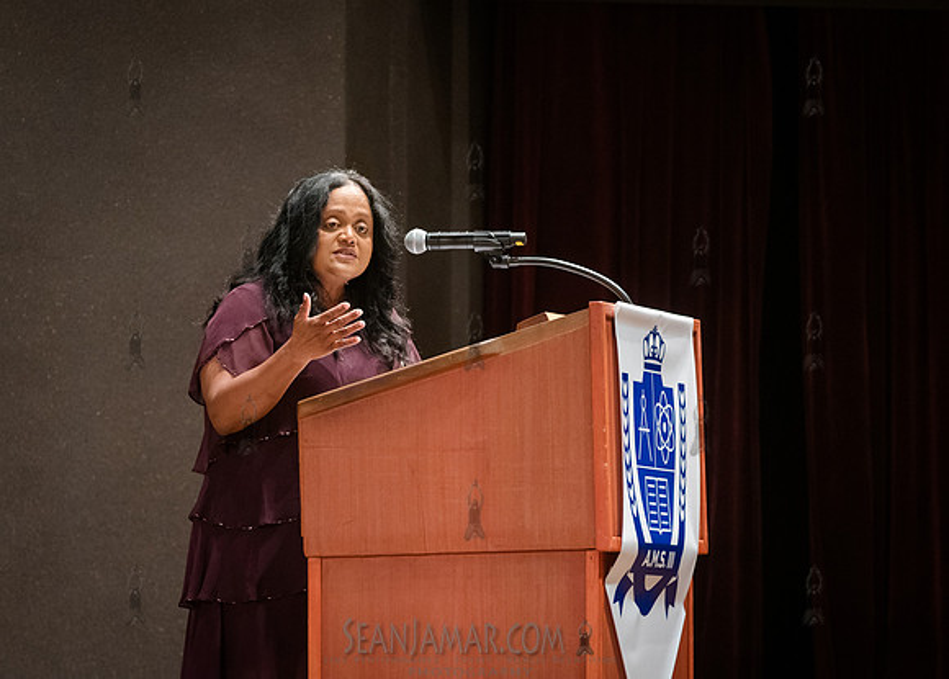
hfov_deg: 9.9
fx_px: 5488
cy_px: 298
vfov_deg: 7.1
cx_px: 378
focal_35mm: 203
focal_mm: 170
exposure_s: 1/200
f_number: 4
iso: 5000
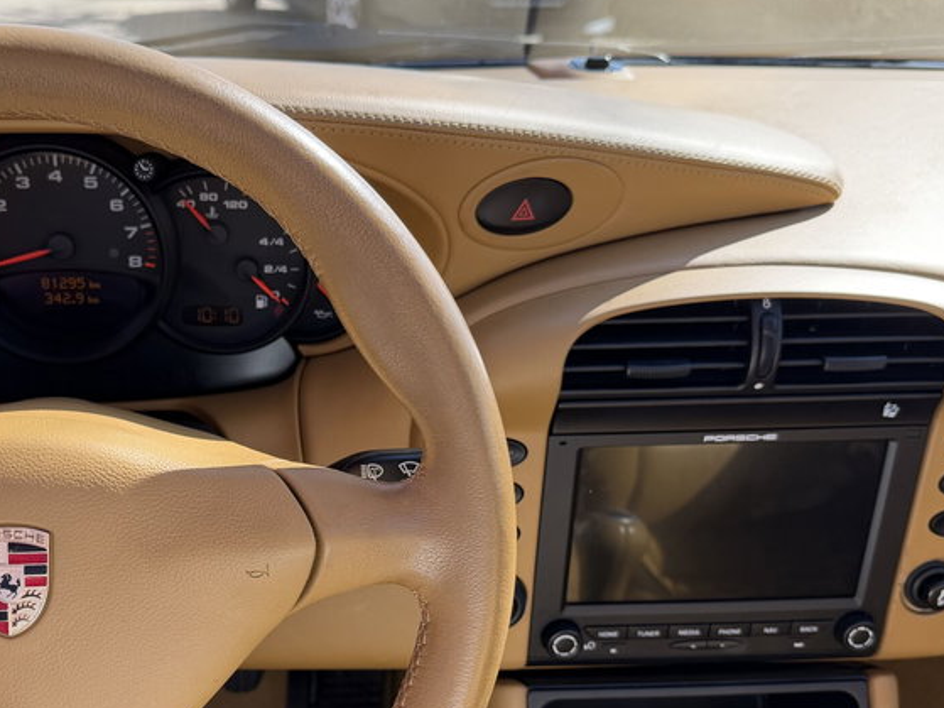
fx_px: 1200
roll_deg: -0.1
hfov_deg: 42.1
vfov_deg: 32.6
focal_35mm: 44
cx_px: 279
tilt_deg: -25.5
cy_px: 461
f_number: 1.78
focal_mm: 6.76
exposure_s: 1/584
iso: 80
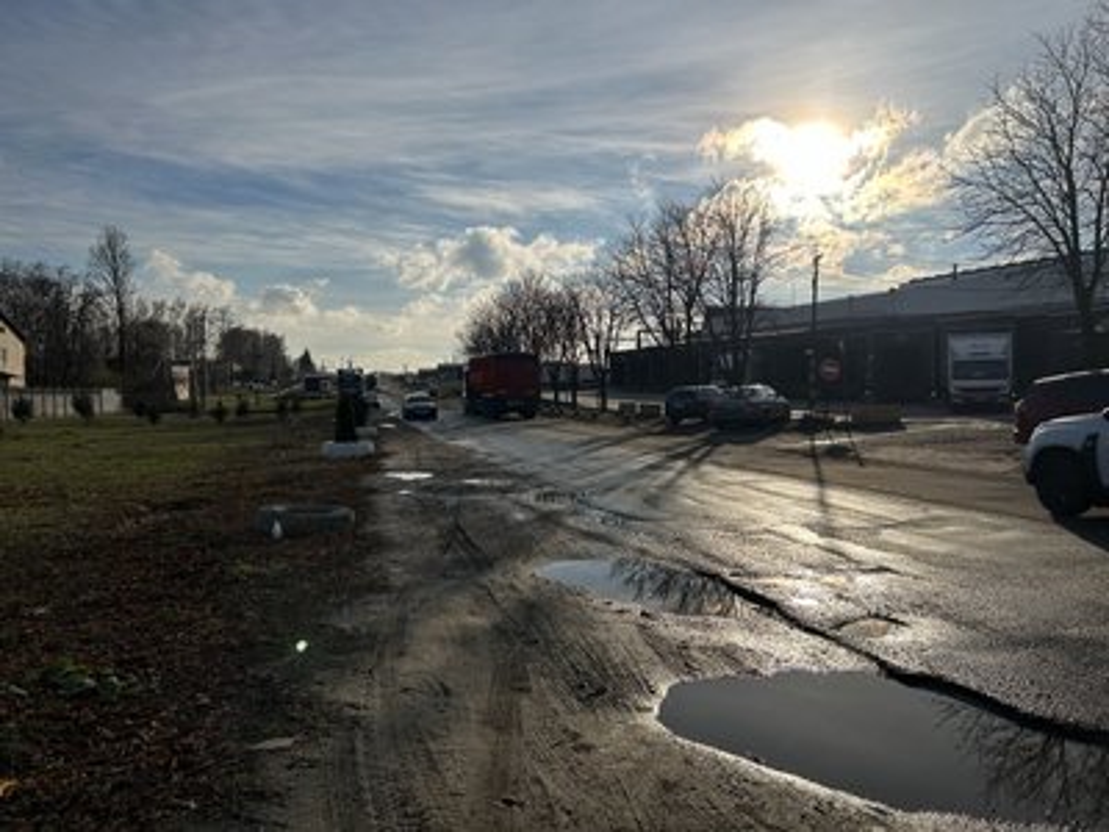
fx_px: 833
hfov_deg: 67.3
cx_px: 554
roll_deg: -2.6
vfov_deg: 53.1
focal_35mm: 26
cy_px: 416
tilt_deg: -8.5
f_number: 1.5
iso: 50
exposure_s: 1/14286
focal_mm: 5.7
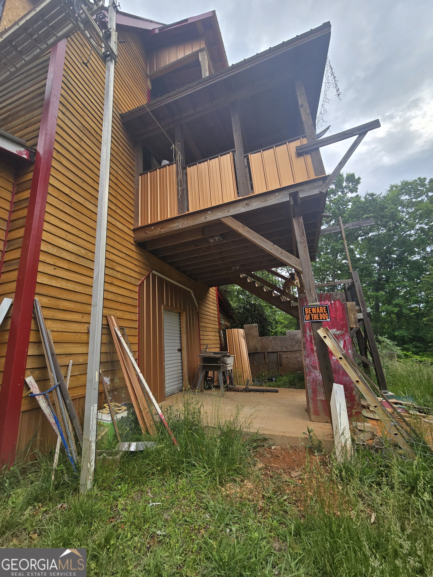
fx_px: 217
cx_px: 216
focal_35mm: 13
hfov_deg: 89.9
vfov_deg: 106.2
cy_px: 288
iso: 50
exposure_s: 1/738
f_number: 2.2
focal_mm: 2.2
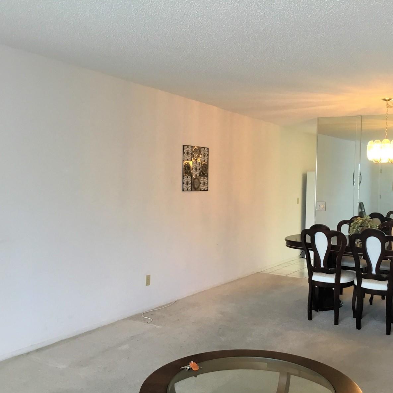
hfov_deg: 44.7
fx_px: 475
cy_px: 197
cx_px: 239
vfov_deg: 44.9
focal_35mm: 37
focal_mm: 3.3
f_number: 2.4
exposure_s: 1/30
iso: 50
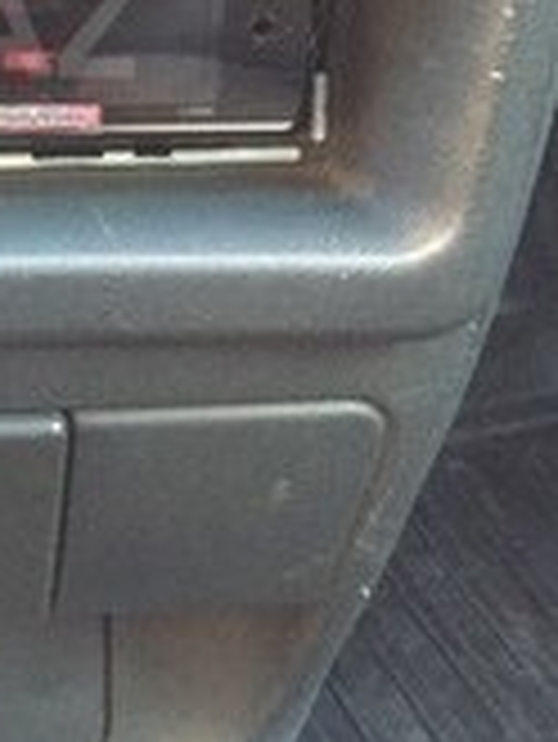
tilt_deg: -28.6
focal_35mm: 87
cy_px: 27
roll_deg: -0.3
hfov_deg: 15.9
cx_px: -212
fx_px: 1867
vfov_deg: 21.8
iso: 250
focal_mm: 4.15
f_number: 2.2
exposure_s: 1/17
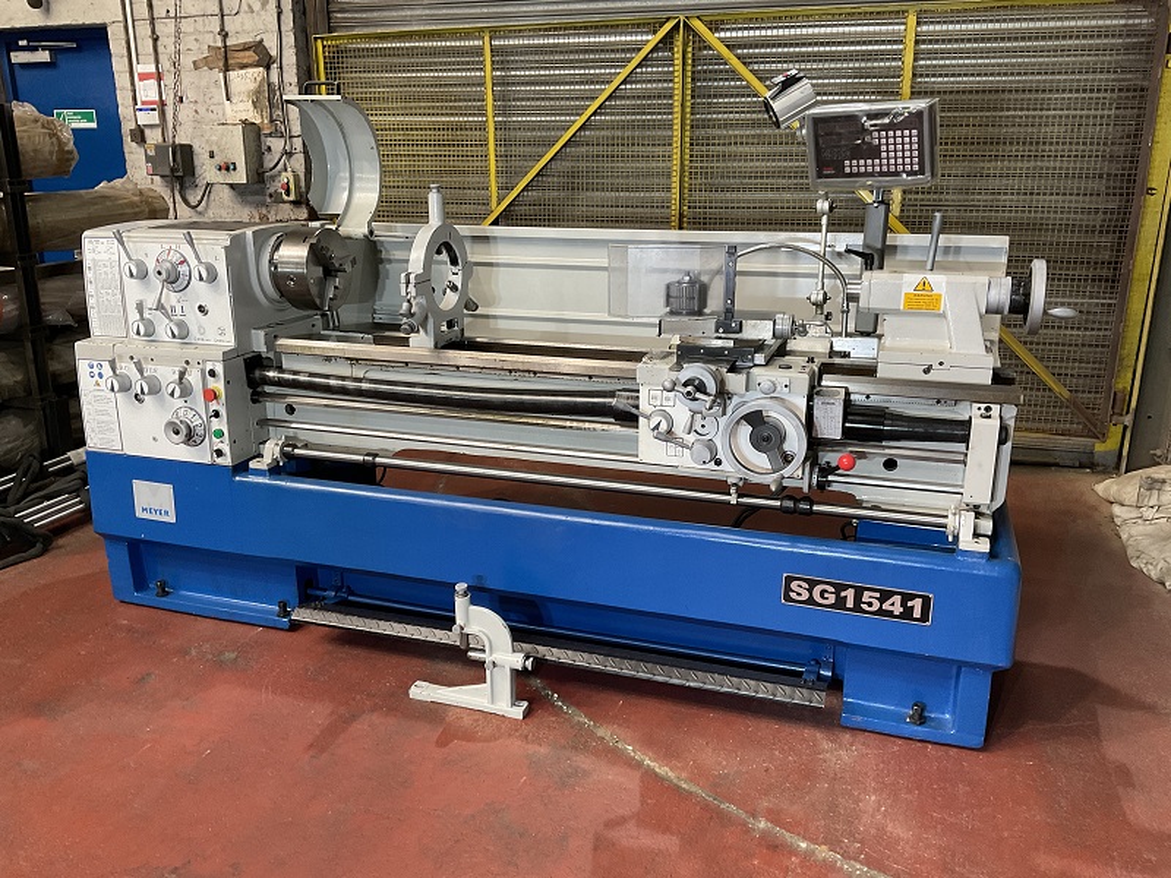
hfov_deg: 61.7
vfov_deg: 48.2
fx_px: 981
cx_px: 586
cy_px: 439
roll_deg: -0.8
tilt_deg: -16.6
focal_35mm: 29
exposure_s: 1/50
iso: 100
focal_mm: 3
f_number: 1.8
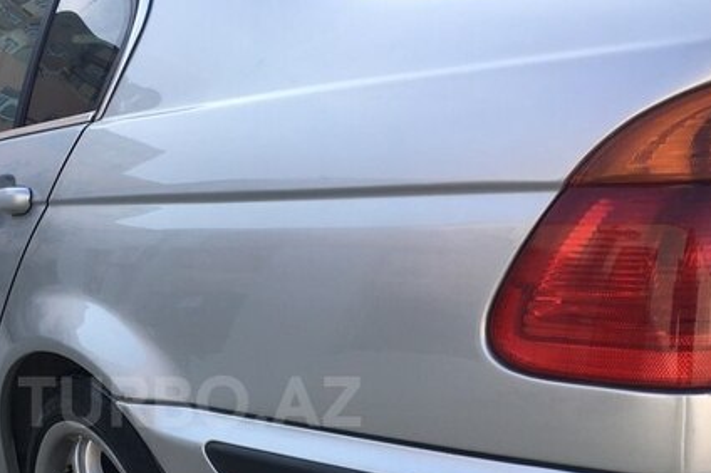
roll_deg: +5.5
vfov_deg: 27.8
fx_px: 928
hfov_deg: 40.9
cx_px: 189
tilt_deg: -15.6
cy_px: 402
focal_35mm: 47
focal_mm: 4.15
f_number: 2.2
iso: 25
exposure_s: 1/475
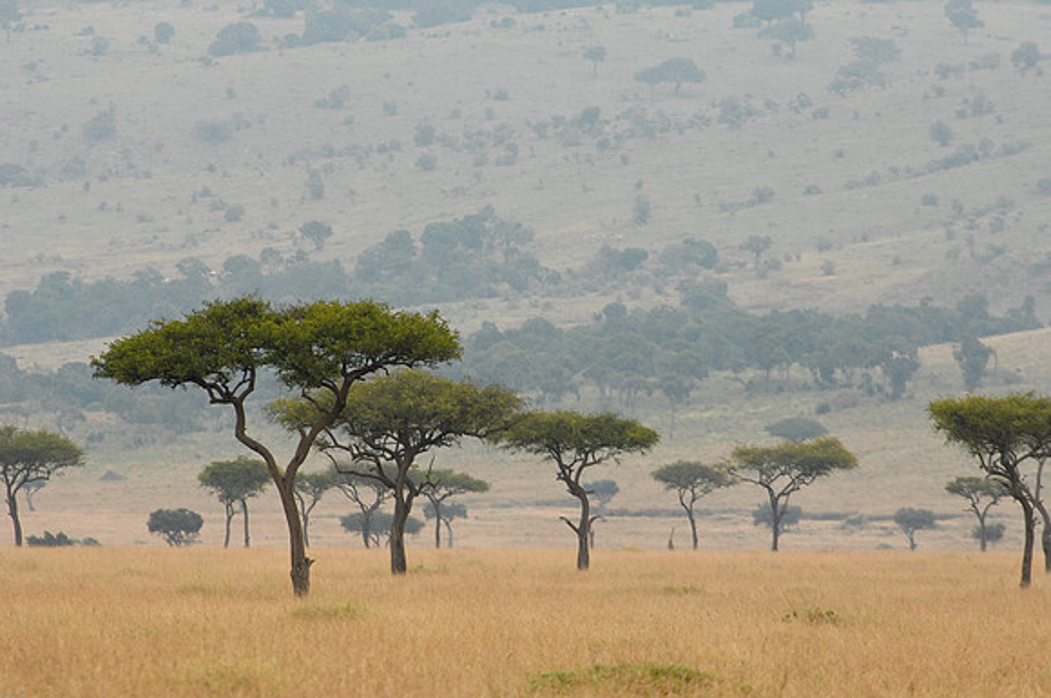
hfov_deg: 4.3
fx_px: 13994
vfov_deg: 2.9
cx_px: 526
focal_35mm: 480
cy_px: 349
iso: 400
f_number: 6.3
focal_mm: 320
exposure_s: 1/350
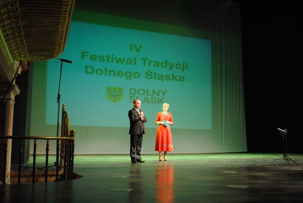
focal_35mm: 39
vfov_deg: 34.3
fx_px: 329
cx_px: 152
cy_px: 102
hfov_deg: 49.5
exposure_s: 1/15
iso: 800
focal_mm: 26
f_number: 4.2
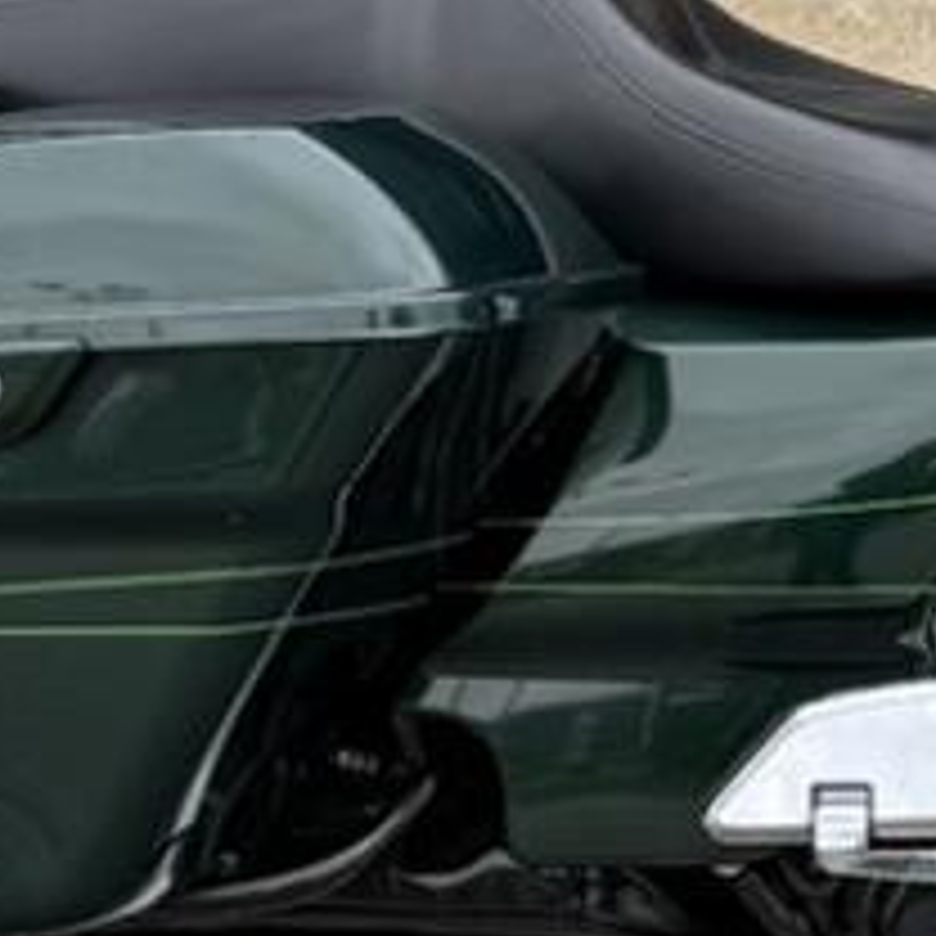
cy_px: -86
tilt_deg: -10.3
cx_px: 1300
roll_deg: -0.6
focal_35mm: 204
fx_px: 6241
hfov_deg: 8.4
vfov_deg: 8.5
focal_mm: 6.76
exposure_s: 1/695
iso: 80
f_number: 1.78
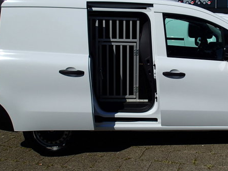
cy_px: 64
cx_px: 168
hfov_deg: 43.5
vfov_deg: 34.2
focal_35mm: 42
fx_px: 277
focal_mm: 4.5
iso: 100
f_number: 8
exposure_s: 1/500
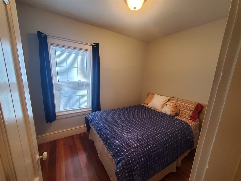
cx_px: 120
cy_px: 90
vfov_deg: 89.9
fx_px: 91
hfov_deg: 106.2
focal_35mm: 13
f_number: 2.2
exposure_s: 1/46
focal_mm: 1.8
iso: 250
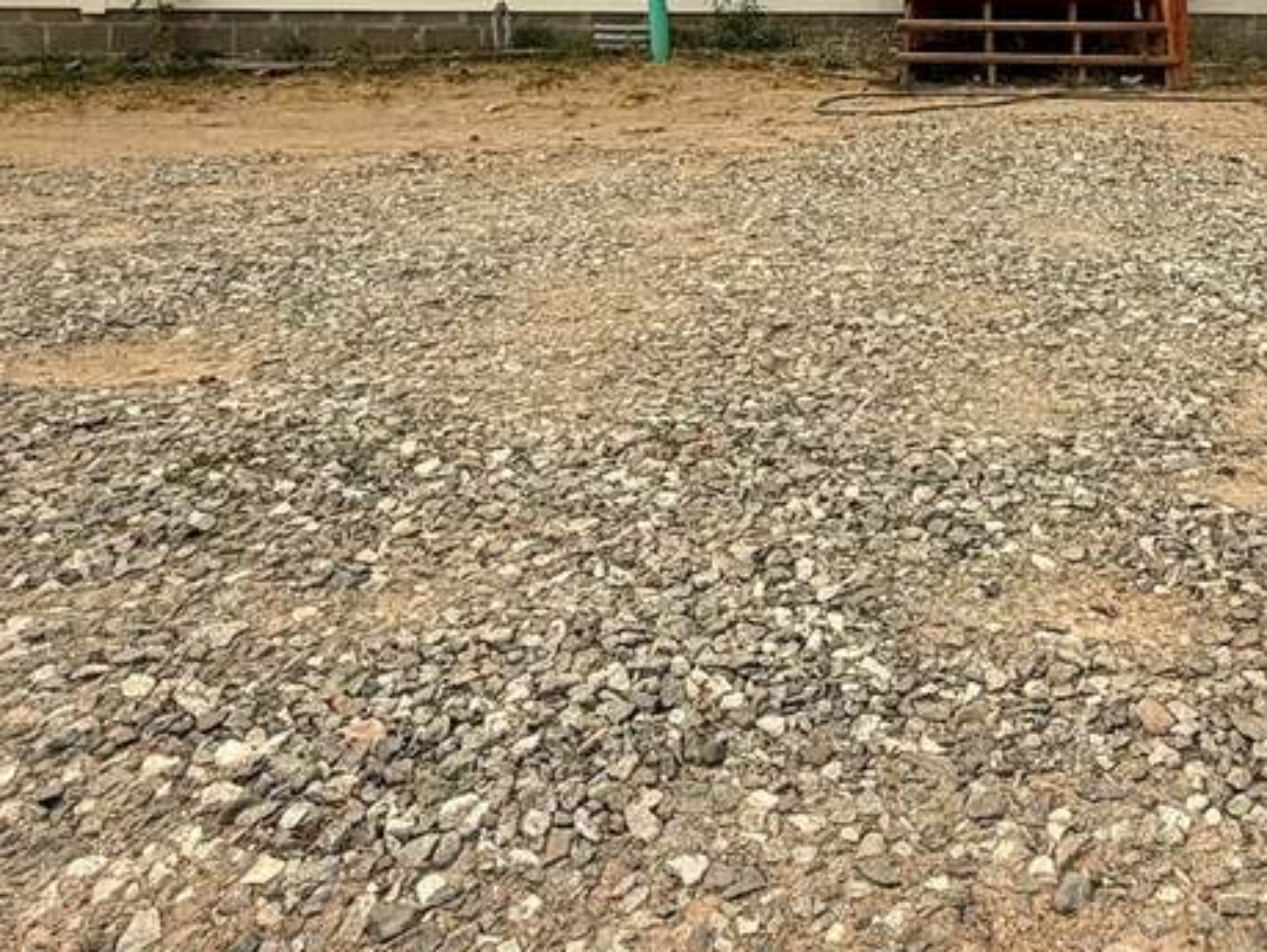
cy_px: -69
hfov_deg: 46.2
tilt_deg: +1.1
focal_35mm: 39
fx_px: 1429
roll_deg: -0.4
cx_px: 944
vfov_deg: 32.8
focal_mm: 2.22
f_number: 2.2
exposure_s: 1/1145
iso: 20
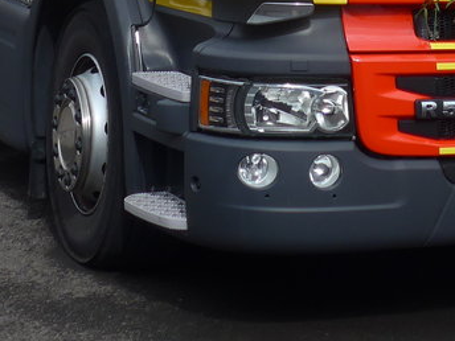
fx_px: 1788
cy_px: -237
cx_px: 339
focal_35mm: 136
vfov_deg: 10.4
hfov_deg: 14.5
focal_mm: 8
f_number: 2.8
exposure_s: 1/1000
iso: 80
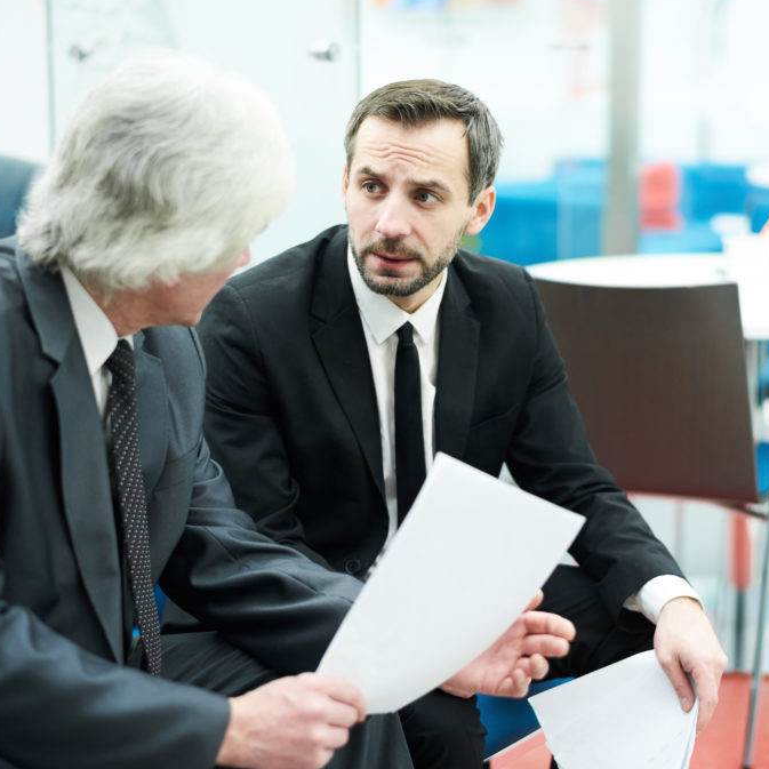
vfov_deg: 23.1
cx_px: 480
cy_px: 382
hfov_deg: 23.0
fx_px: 1885
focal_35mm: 75
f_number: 1.8
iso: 800
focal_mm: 58
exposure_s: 1/125
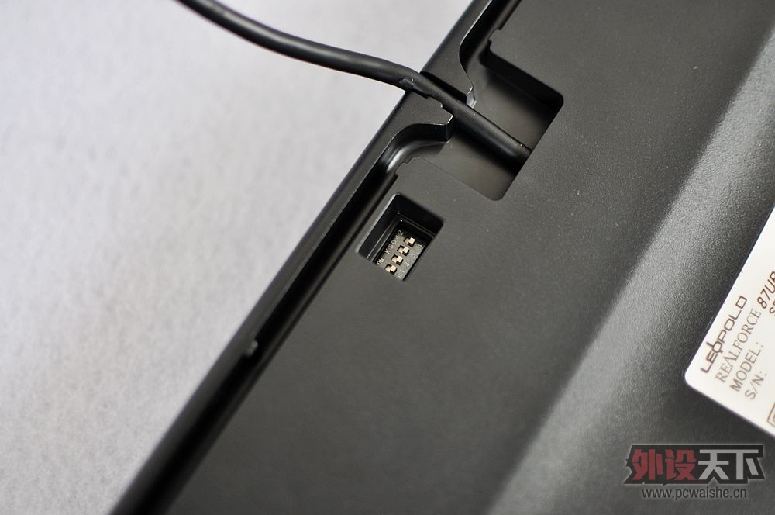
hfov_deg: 37.9
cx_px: 388
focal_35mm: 52
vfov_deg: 25.7
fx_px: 1129
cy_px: 258
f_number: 1.8
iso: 200
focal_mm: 35
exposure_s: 1/40
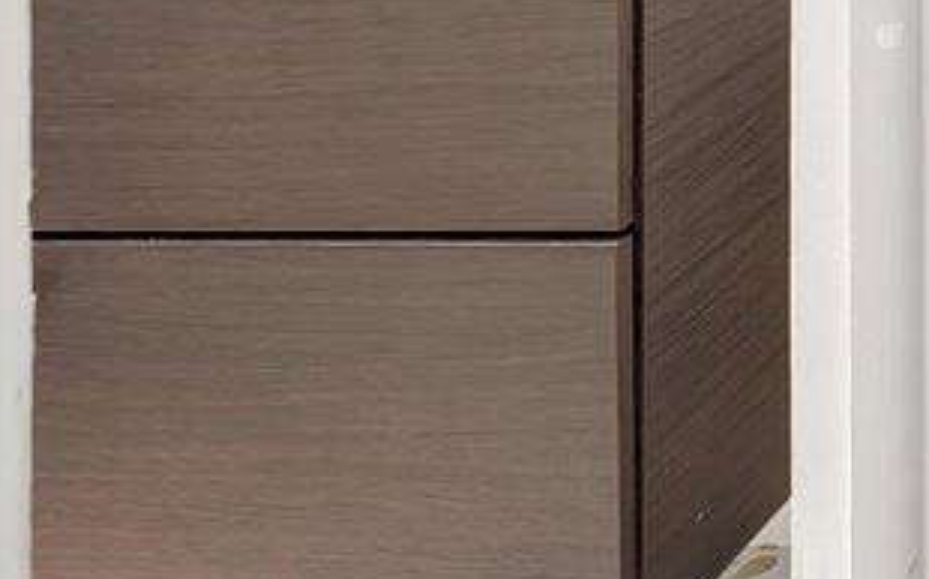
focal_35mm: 82
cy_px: -780
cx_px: 1888
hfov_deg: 17.5
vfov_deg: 12.7
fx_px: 2065
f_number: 8
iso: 400
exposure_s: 1/1.25
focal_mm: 15.5
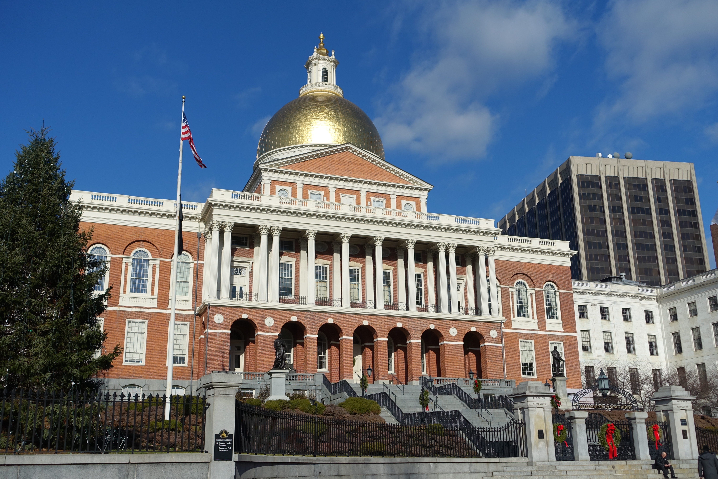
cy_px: 240
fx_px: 718
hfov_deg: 53.1
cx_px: 359
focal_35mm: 36
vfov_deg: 36.9
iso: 125
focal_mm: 13.34
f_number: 4
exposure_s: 1/250
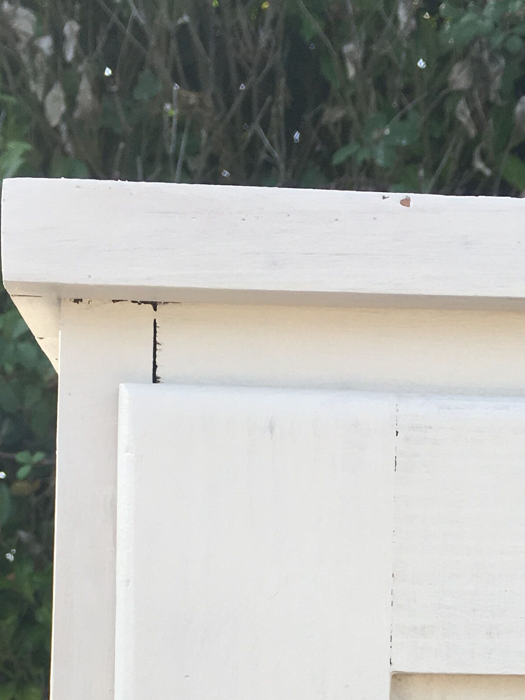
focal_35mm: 74
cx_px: 360
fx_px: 1496
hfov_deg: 19.8
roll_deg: -1.5
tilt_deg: -4.5
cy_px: 740
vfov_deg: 24.8
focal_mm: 4.15
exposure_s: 1/569
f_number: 2.2
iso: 25
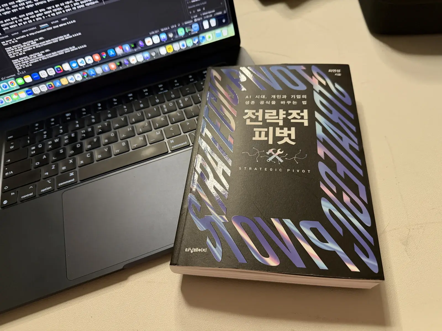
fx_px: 306
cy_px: 166
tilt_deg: -55.0
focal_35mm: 24
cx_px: 221
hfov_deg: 71.6
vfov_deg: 56.8
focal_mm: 6.76
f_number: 1.78
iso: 500
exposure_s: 1/60
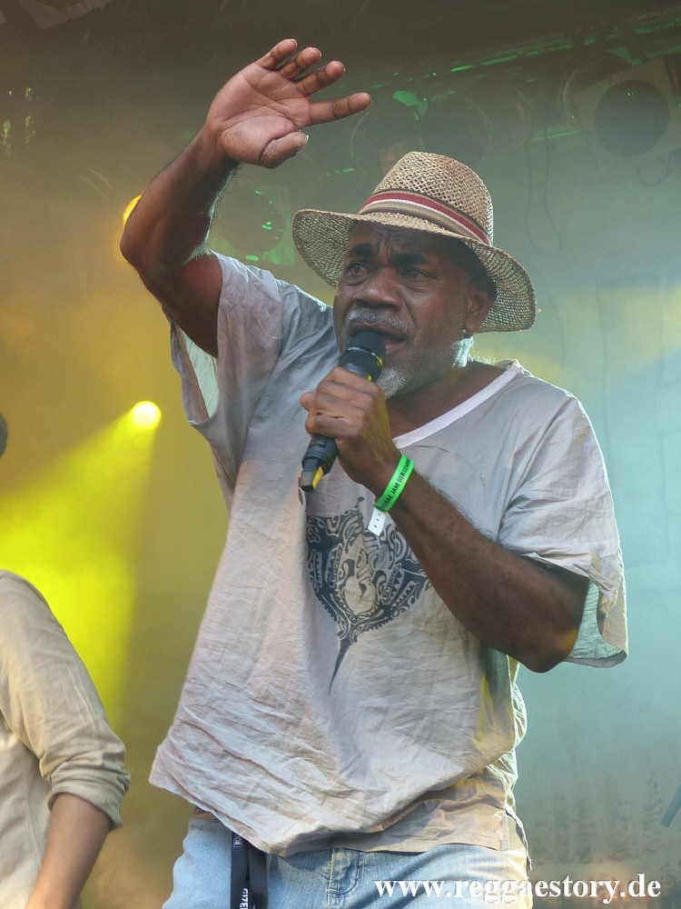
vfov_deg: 24.1
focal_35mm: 81
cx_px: 340
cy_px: 454
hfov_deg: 18.2
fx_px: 2125
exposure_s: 1/125
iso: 100
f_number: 3.2
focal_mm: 14.5
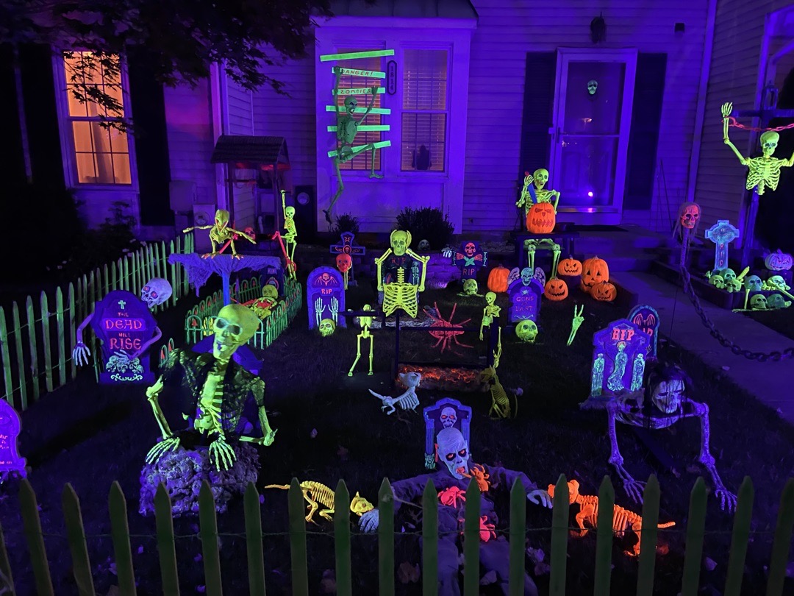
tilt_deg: -13.6
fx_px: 596
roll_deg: -1.1
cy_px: 298
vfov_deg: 53.1
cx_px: 397
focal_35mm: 26
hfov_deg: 67.3
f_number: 1.6
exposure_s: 1/15
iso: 1250
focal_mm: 4.2
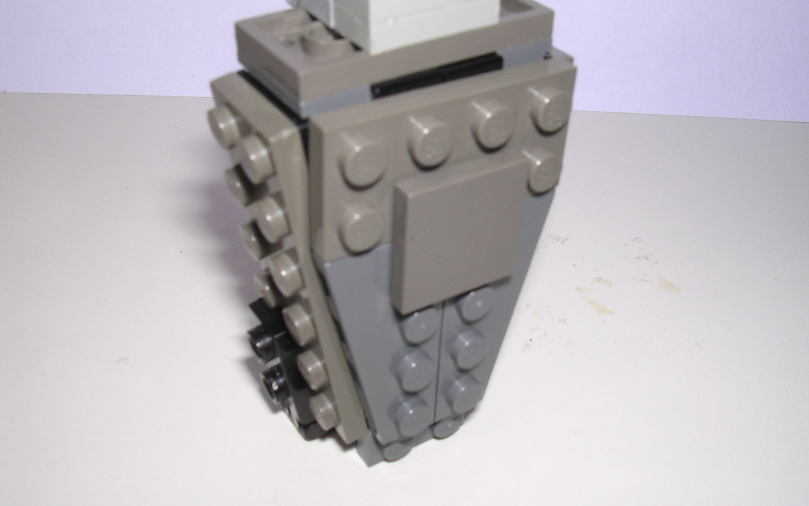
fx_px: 904
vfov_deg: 31.2
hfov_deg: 48.2
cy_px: 221
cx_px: 411
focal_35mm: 41
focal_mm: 5.8
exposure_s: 1/60.1
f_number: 5.6
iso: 100
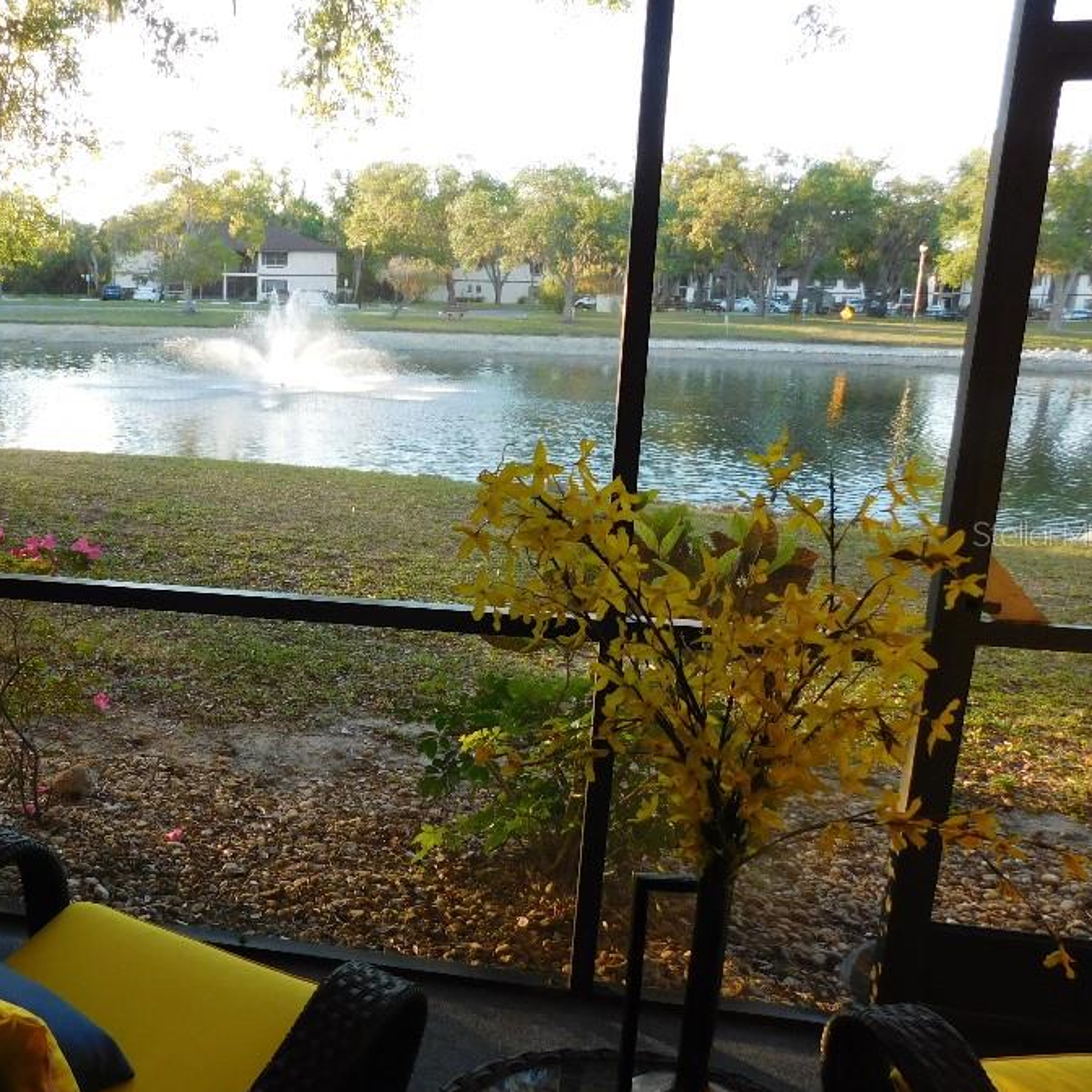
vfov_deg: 52.5
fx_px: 1106
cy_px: 533
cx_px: 294
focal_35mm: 31
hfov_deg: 50.7
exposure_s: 1/80
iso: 125
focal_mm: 4
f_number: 3
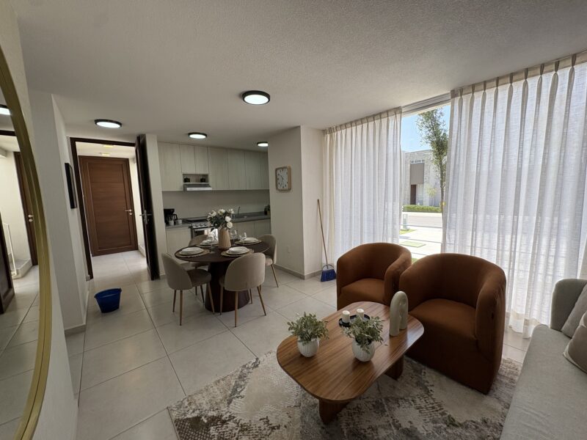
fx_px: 237
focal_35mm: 14
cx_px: 294
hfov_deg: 102.1
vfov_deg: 85.7
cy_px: 220
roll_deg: +3.3
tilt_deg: -5.6
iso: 40
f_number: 2.2
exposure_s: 1/294
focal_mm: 2.22
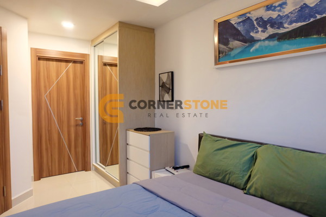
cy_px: 108
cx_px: 163
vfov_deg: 53.1
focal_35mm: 24
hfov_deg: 73.7
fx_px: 217
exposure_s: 1/30
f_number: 4
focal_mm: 16
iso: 2500
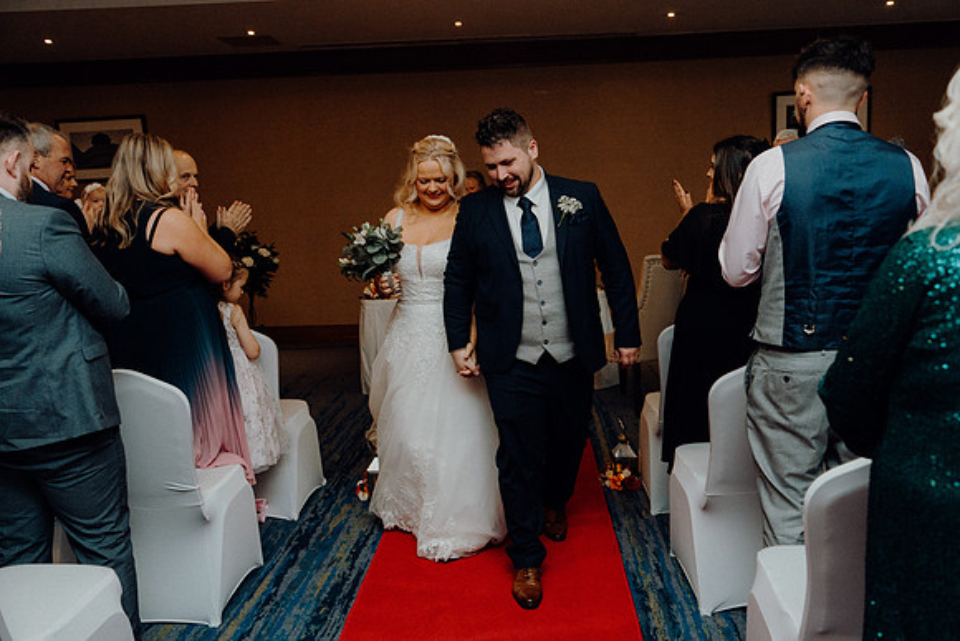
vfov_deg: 42.3
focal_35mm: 31
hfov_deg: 60.3
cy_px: 320
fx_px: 827
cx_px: 480
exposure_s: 1/160
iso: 2500
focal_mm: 31
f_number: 3.5
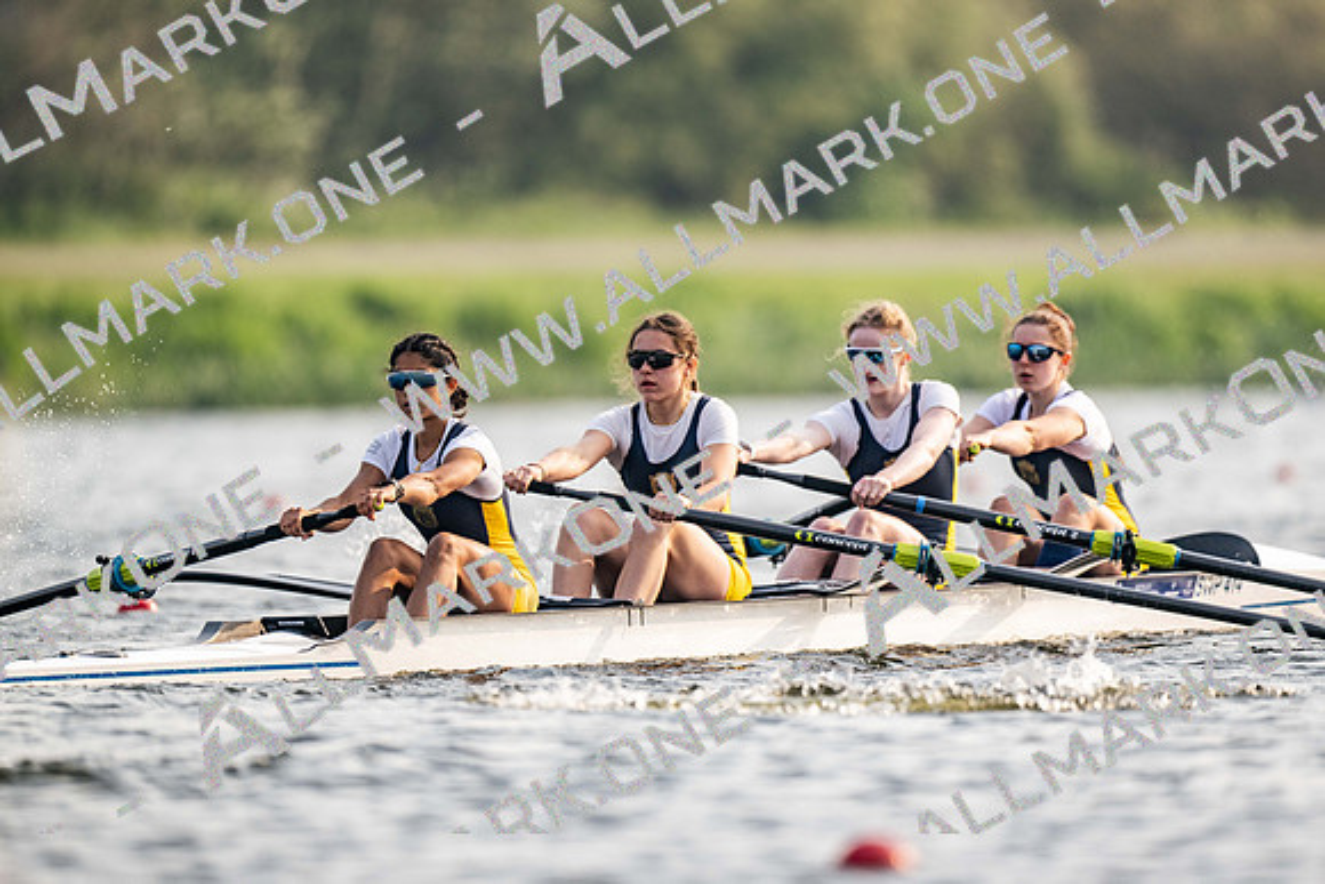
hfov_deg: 3.4
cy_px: 442
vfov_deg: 2.3
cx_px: 662
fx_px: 22087
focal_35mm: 600
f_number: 4
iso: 360
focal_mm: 600
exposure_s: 1/2500
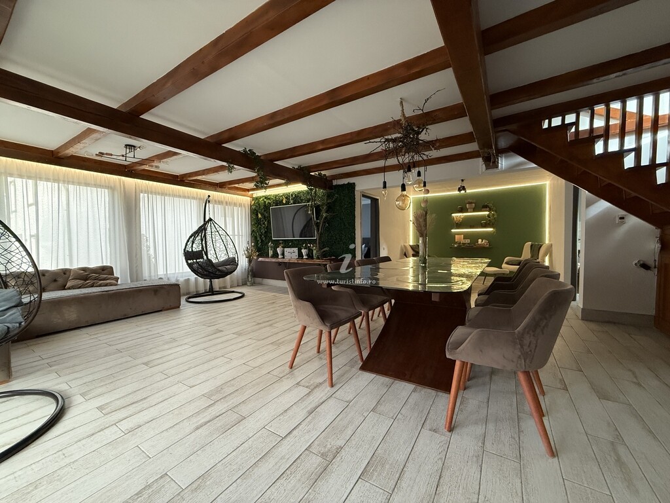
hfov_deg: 102.1
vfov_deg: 85.7
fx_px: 271
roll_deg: +0.7
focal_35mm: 14
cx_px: 335
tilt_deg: -1.2
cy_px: 252
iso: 500
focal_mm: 2.22
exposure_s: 1/100
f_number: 2.2
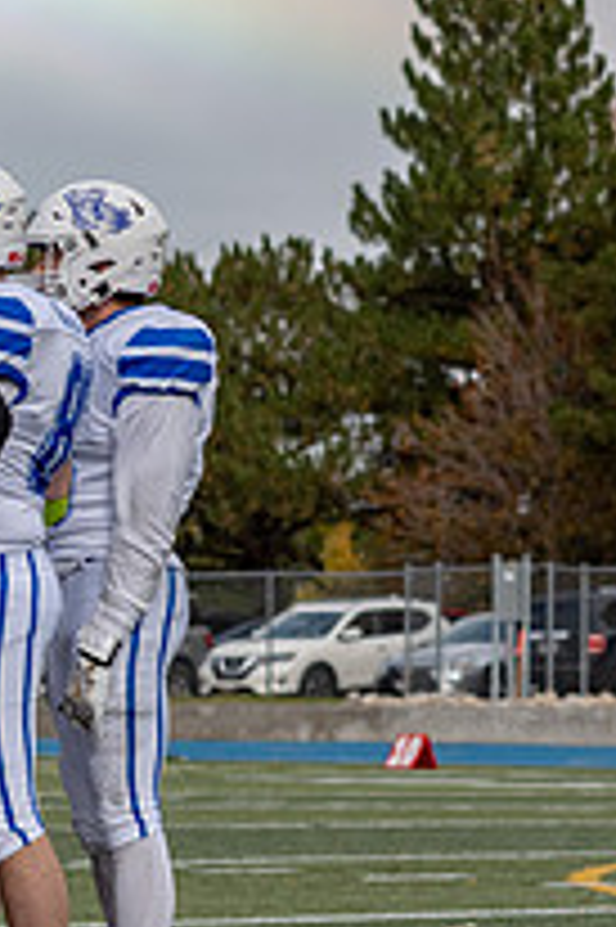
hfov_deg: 5.3
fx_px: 6581
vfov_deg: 8.0
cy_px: 350
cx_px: -206
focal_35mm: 256
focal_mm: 70
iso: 125
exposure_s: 1/4000
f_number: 3.5
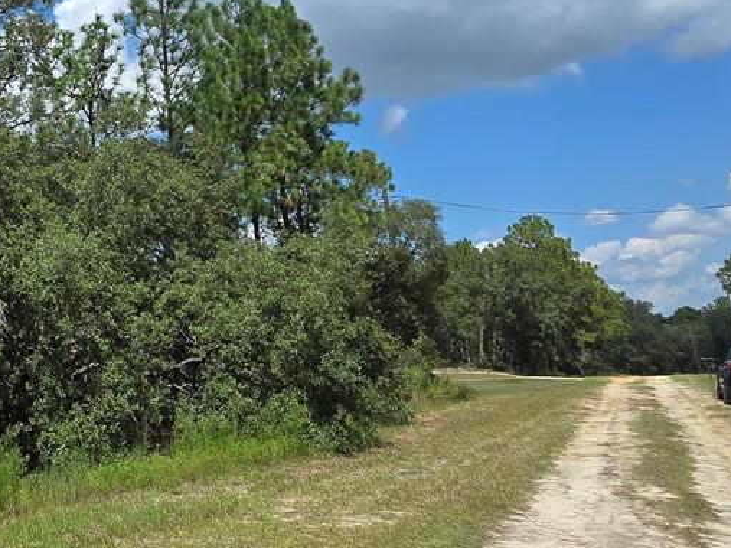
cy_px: 121
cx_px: -37
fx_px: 866
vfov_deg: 34.2
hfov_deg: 39.1
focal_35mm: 41
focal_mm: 2.2
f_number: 2.2
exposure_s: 1/3220
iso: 50
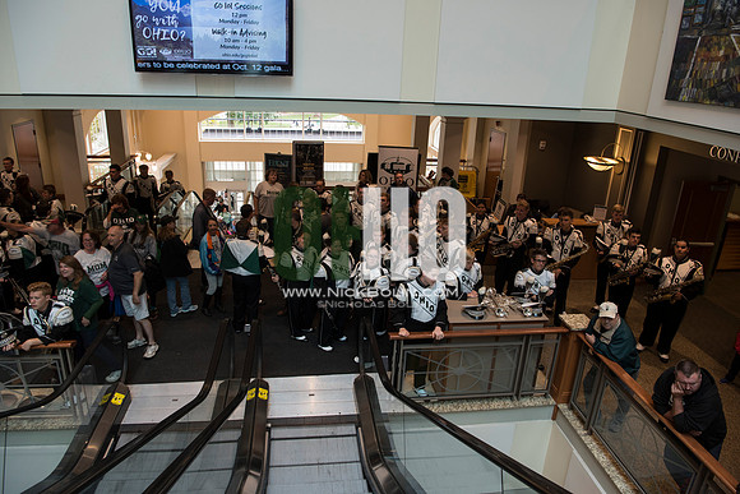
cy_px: 247
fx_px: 493
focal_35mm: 24
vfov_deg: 53.2
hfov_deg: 73.7
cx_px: 370
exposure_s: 1/60
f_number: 6.3
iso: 640
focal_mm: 24
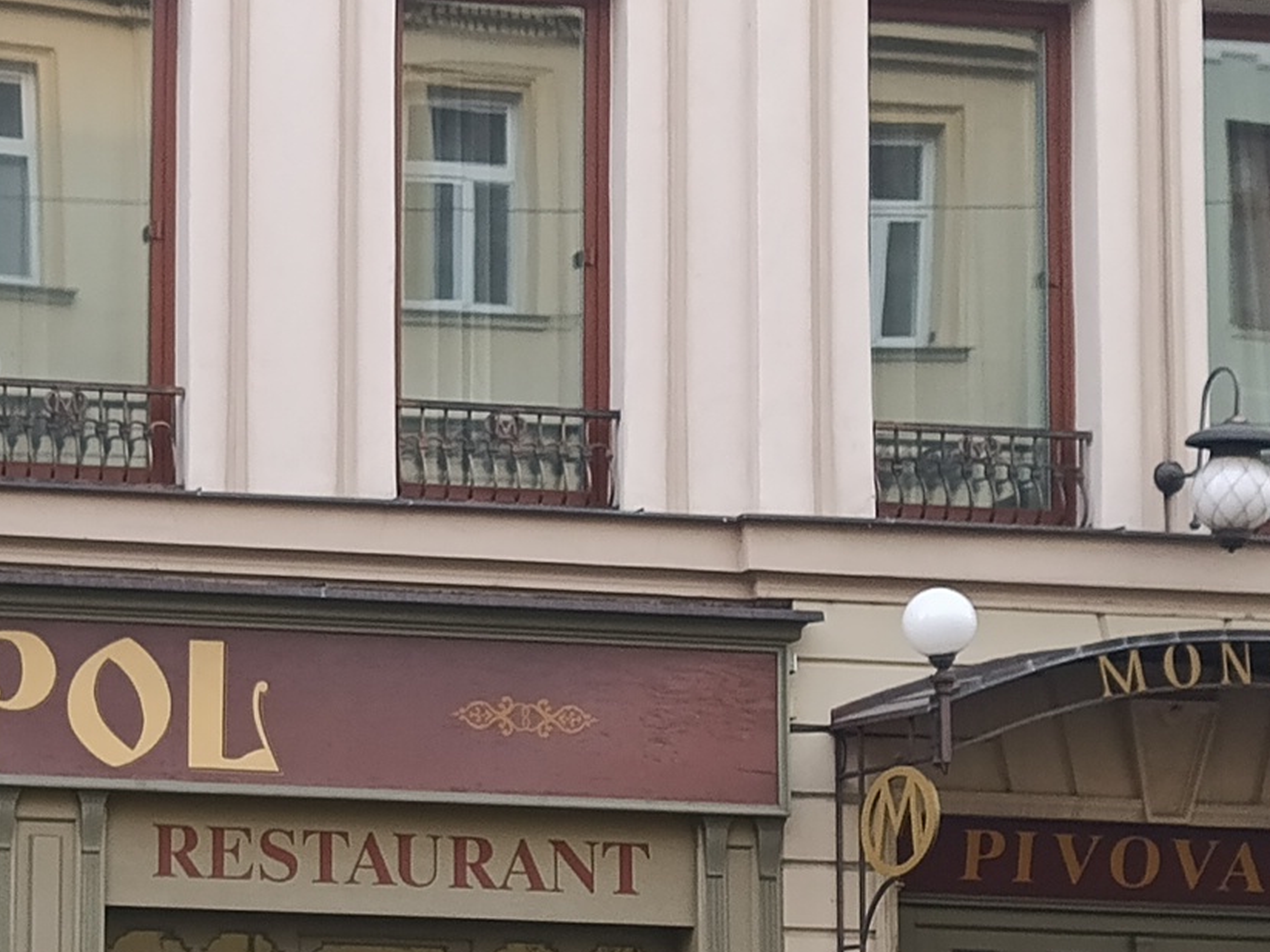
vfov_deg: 14.9
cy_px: 690
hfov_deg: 18.6
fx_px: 3632
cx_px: -310
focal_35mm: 99
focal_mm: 4.71
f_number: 1.7
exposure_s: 1/100
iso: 100
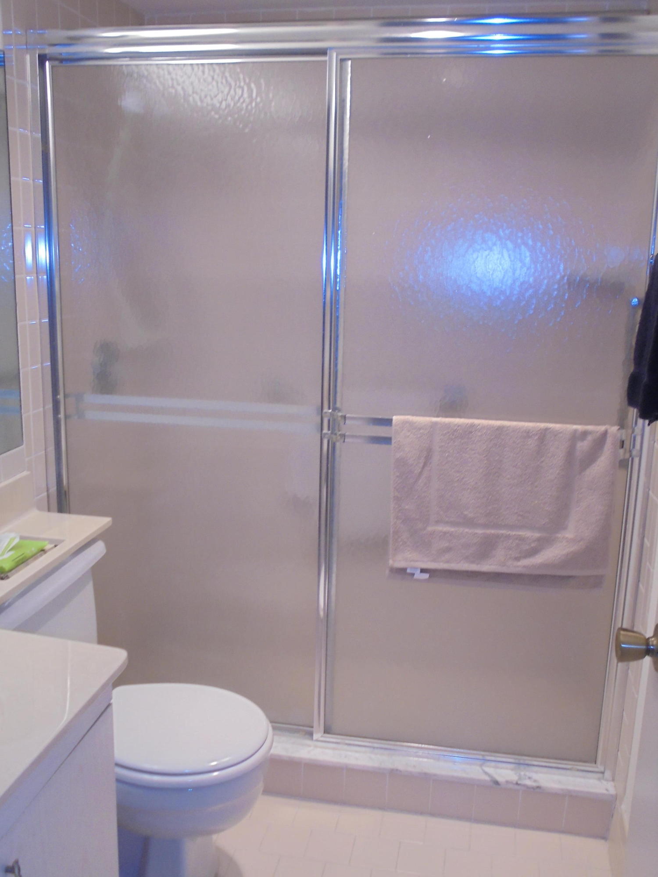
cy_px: 438
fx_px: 862
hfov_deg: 41.8
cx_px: 329
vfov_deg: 54.0
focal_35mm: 34
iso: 160
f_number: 4
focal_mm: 6.1
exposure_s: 1/30
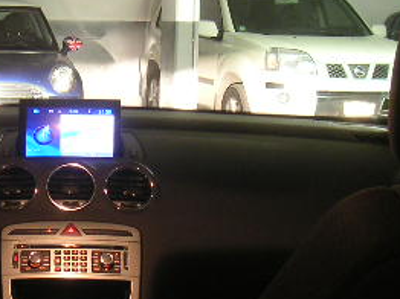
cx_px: 76
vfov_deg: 15.9
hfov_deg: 20.8
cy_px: 139
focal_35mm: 93
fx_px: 1074
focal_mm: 6
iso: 100
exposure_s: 1.5
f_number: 2.8
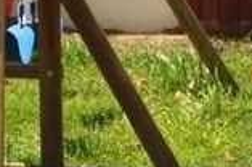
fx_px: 1229
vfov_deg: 7.5
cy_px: -132
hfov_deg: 10.4
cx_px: -315
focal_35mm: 176
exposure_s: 1/160
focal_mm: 18
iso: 200
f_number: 13
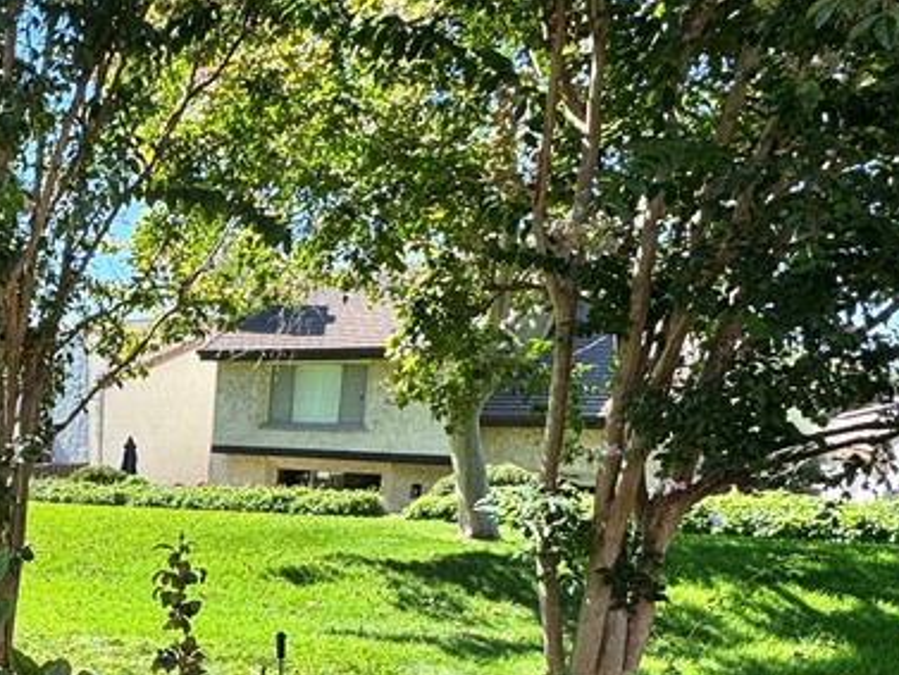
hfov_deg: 39.6
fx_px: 987
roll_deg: +0.3
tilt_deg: -14.4
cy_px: 601
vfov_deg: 35.6
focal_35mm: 38
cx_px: -98
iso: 40
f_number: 2.2
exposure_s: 1/492
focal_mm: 2.22
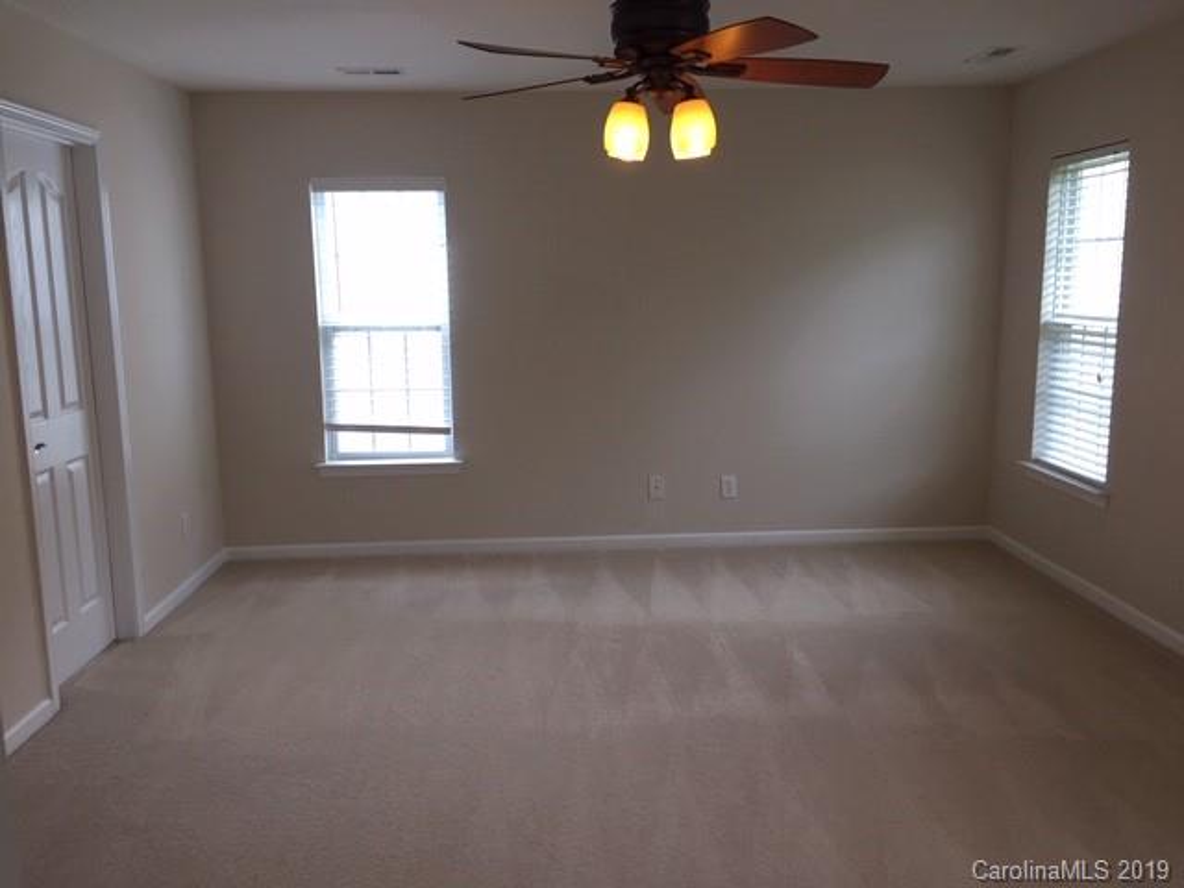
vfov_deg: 48.2
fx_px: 992
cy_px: 444
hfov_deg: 61.7
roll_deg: -0.3
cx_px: 592
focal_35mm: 29
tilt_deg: -9.8
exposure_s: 1/40
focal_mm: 4.15
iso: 32
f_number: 2.2
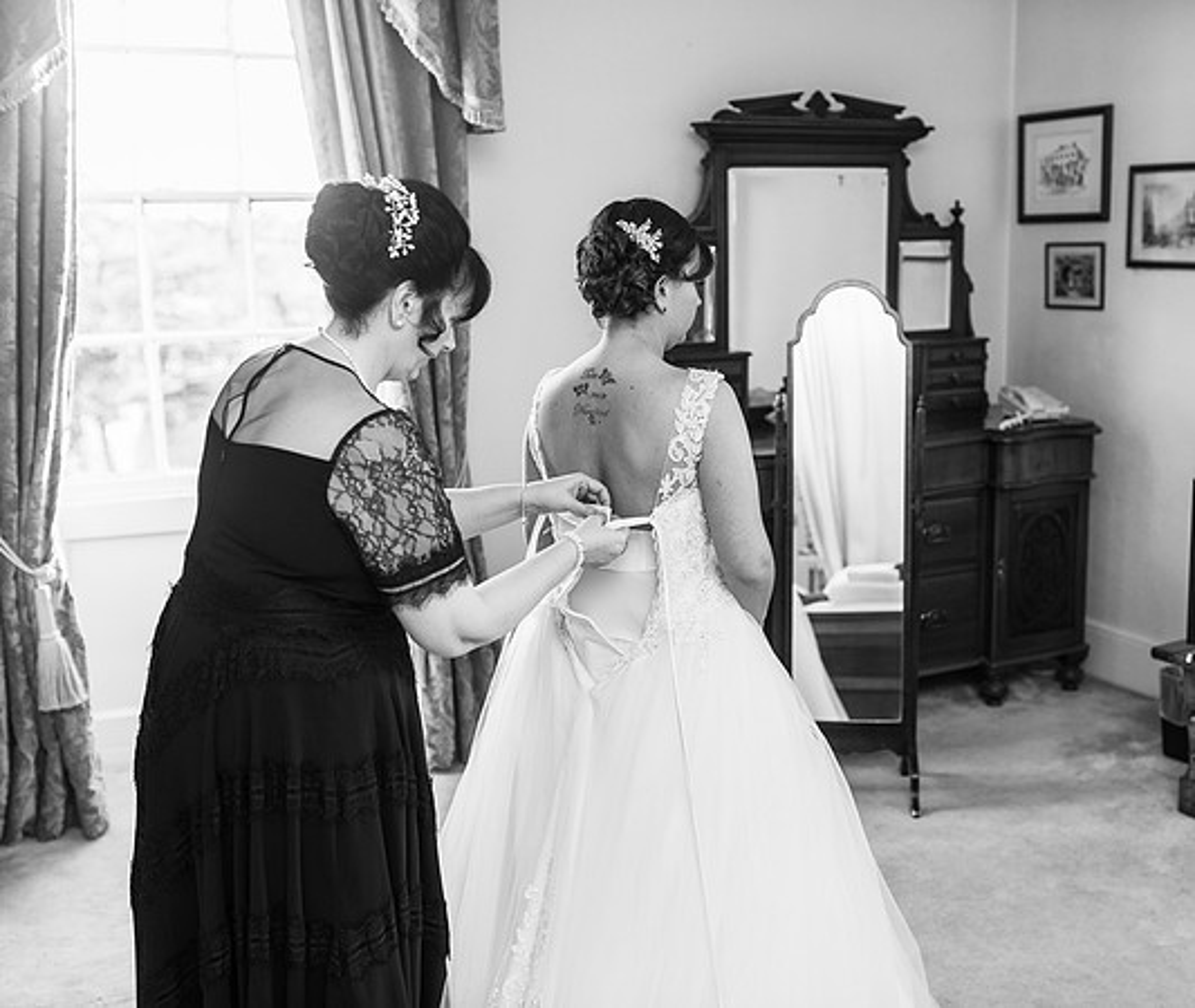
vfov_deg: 37.8
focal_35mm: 41
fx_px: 1473
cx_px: 670
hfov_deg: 44.1
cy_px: 504
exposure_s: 1/160
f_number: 2.5
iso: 200
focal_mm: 35
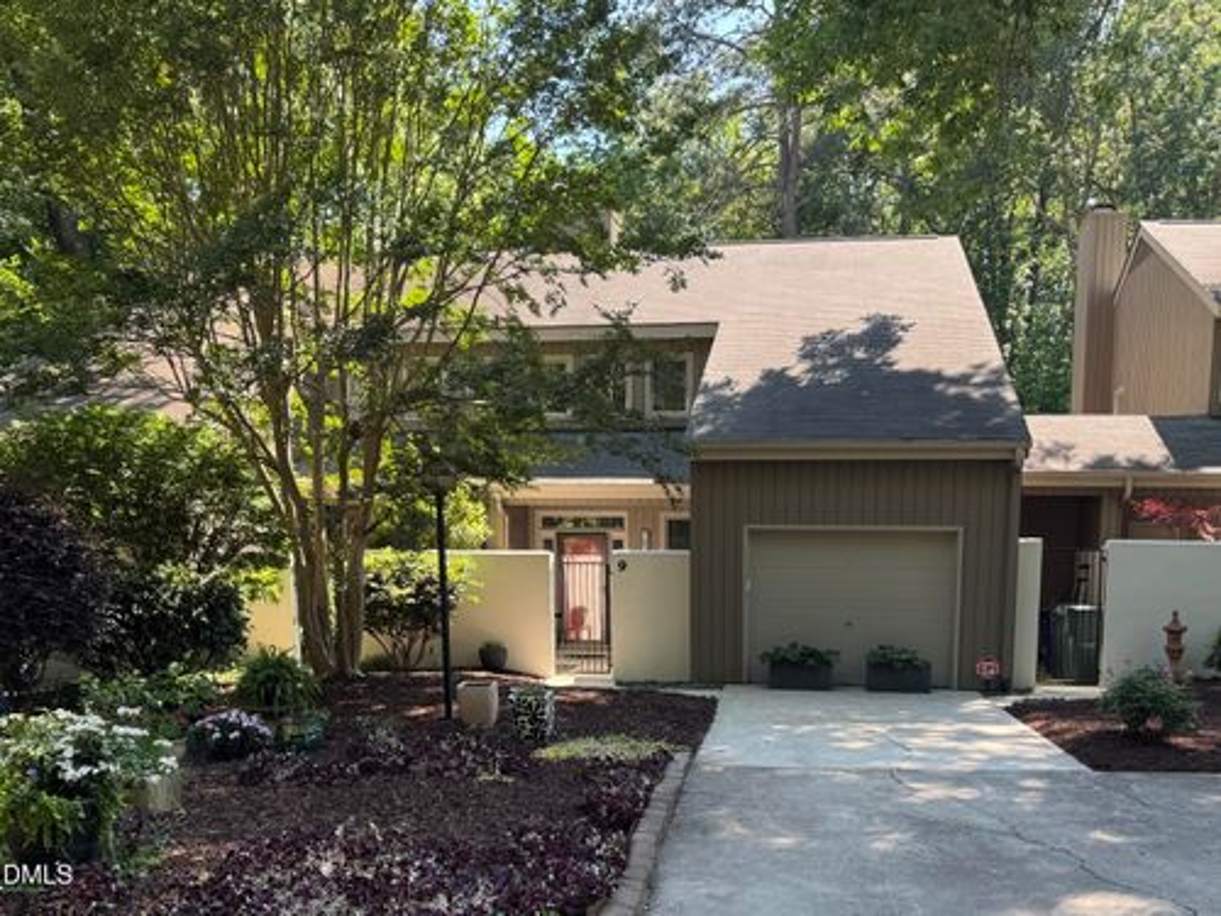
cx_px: 610
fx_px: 847
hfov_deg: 71.6
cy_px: 458
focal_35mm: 24
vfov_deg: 56.8
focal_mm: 6.76
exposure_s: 1/347
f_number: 1.78
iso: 80
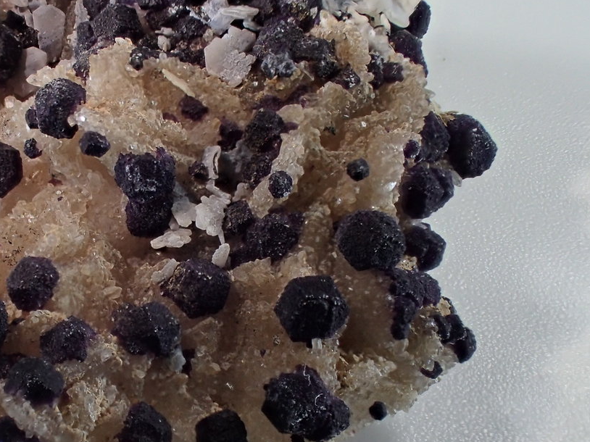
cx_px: 149
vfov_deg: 24.8
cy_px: 259
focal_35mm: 59
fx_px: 1005
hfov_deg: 32.1
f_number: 3.2
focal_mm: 5.5
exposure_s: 1/160
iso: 100
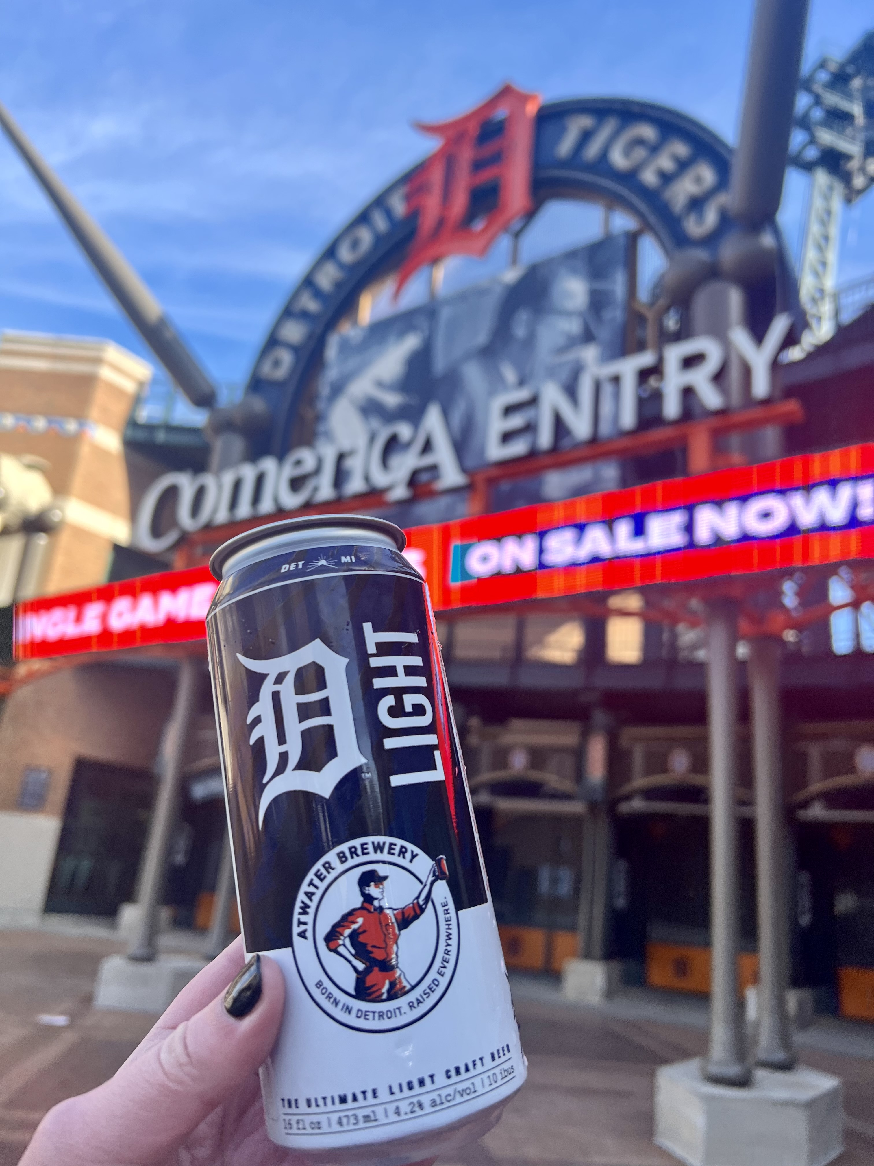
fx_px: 875
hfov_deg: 53.1
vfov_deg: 67.3
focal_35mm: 26
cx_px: 437
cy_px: 583
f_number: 1.5
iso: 50
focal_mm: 5.7
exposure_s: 1/1183
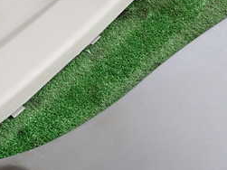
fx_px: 439
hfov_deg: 28.7
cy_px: 168
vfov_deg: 21.2
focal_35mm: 67
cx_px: 158
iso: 100
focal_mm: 5.05
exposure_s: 1/100
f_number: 3.2
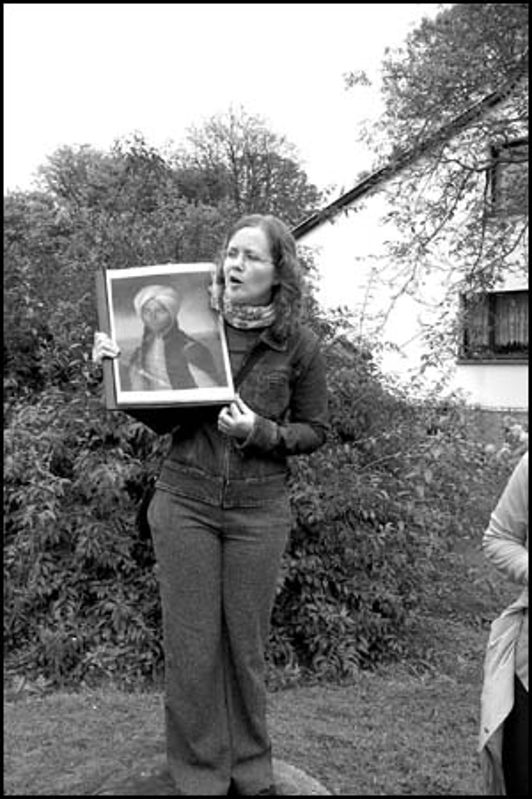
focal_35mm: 34
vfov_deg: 55.1
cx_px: 266
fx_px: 766
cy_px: 400
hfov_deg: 38.3
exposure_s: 1/350
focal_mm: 23
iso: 400
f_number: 8
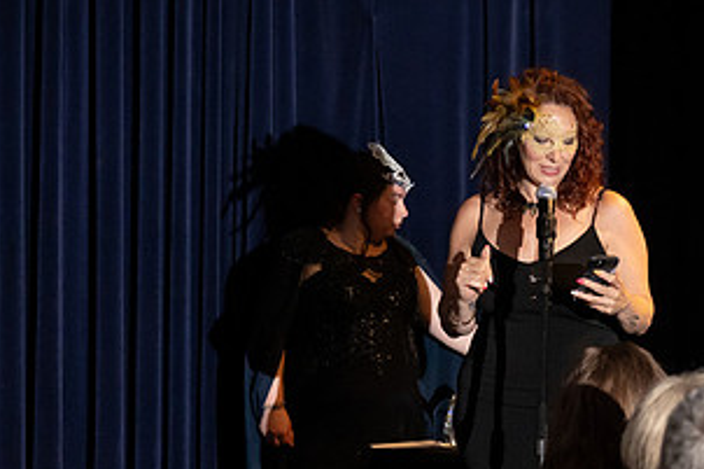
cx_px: 471
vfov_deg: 6.6
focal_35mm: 209
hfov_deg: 9.8
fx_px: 4085
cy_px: 334
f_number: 5
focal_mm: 73
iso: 2500
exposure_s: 1/200
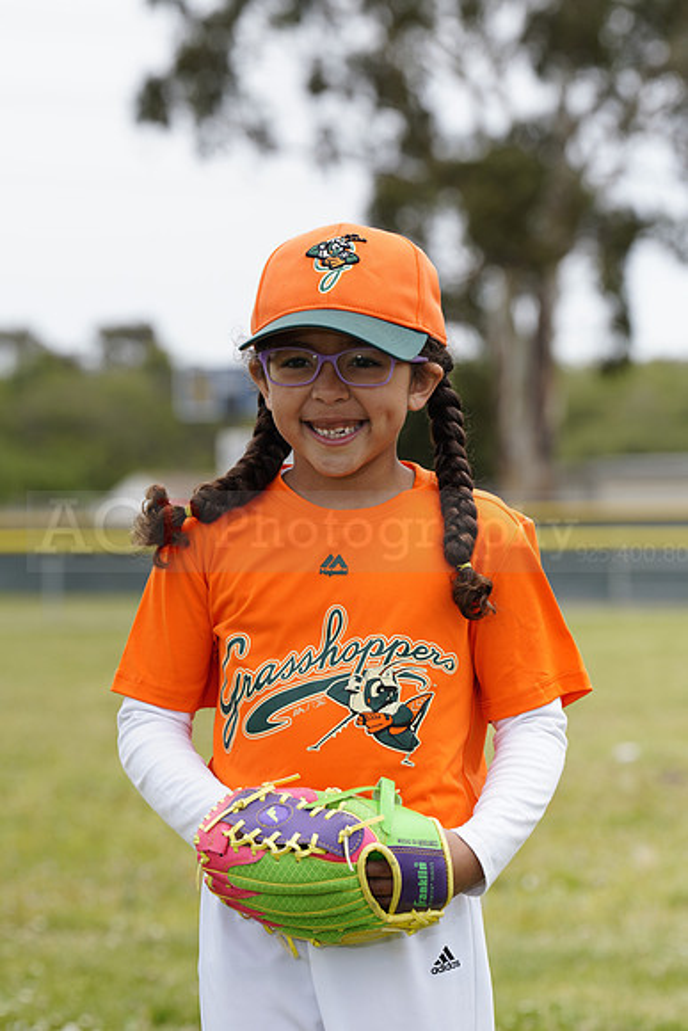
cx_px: 344
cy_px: 516
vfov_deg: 12.8
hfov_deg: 8.6
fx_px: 4584
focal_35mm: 160
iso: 100
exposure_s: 1/250
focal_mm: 160
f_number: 7.1
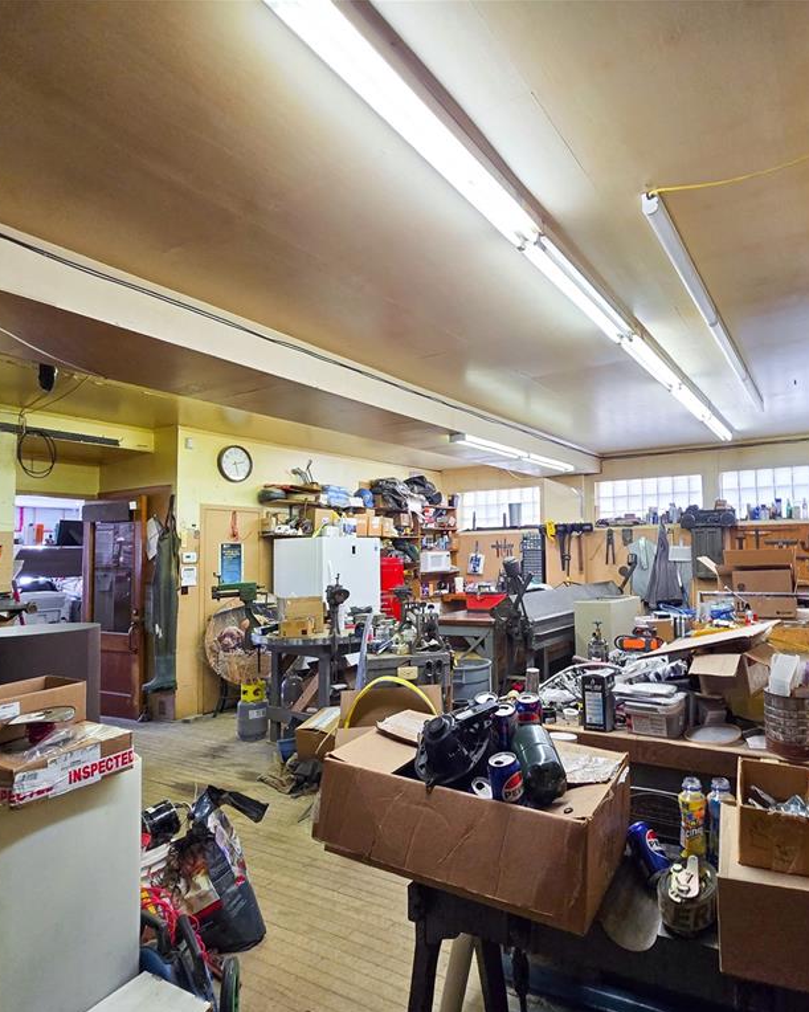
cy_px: 507
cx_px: 510
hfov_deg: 75.5
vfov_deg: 89.6
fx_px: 509
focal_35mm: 17
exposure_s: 1/60
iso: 160
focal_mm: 2.2
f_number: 2.2
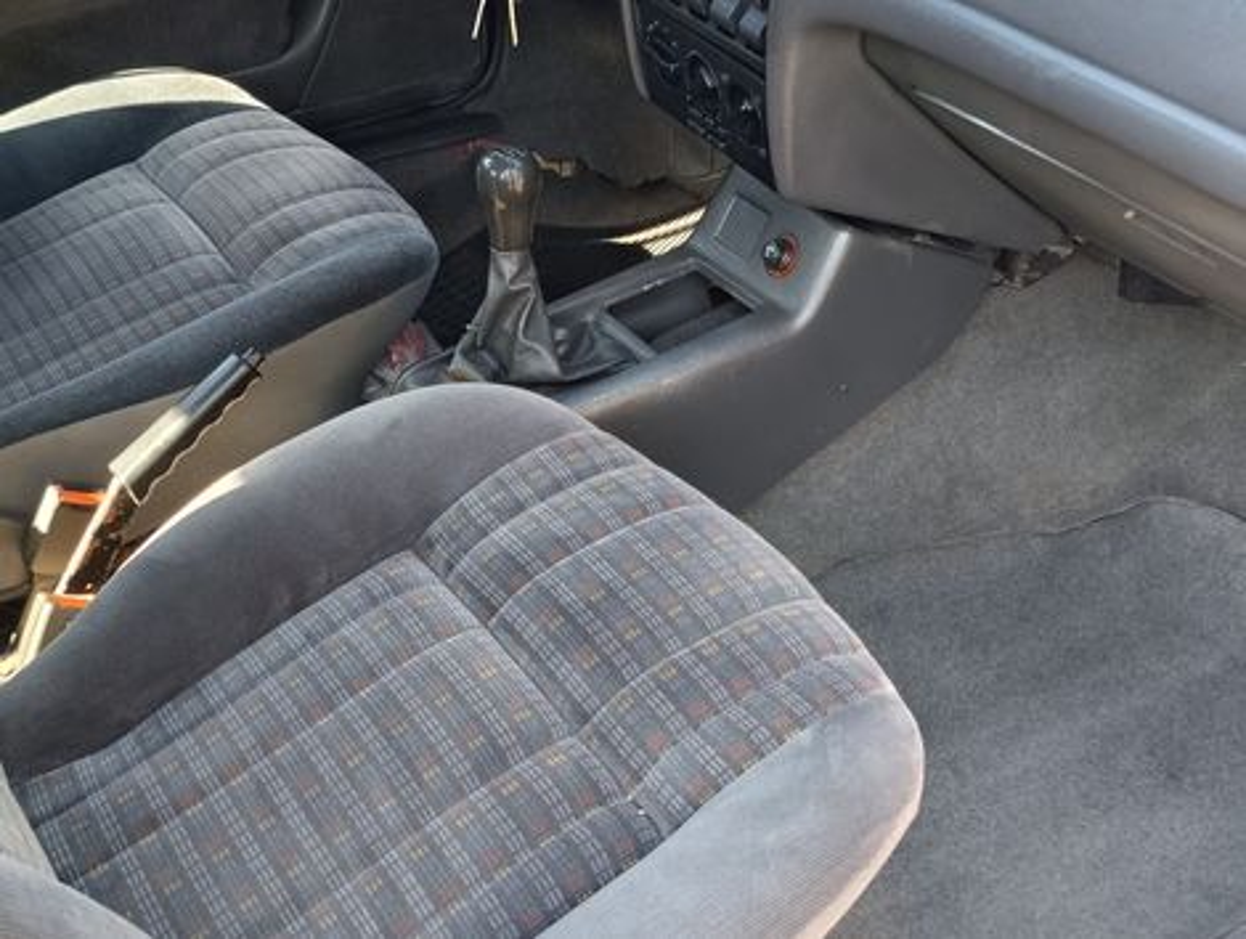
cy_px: 470
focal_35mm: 26
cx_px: 623
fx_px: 937
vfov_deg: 53.2
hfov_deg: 67.2
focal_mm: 4.94
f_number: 1.5
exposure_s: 1/121
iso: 269
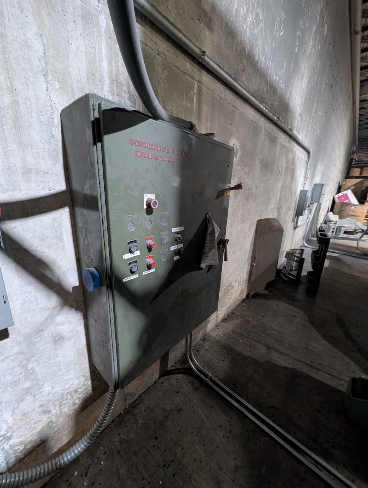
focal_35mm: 12
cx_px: 184
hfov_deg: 94.6
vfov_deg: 110.5
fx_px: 170
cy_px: 244
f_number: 1.7
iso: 436
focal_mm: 2.02
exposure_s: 1/24
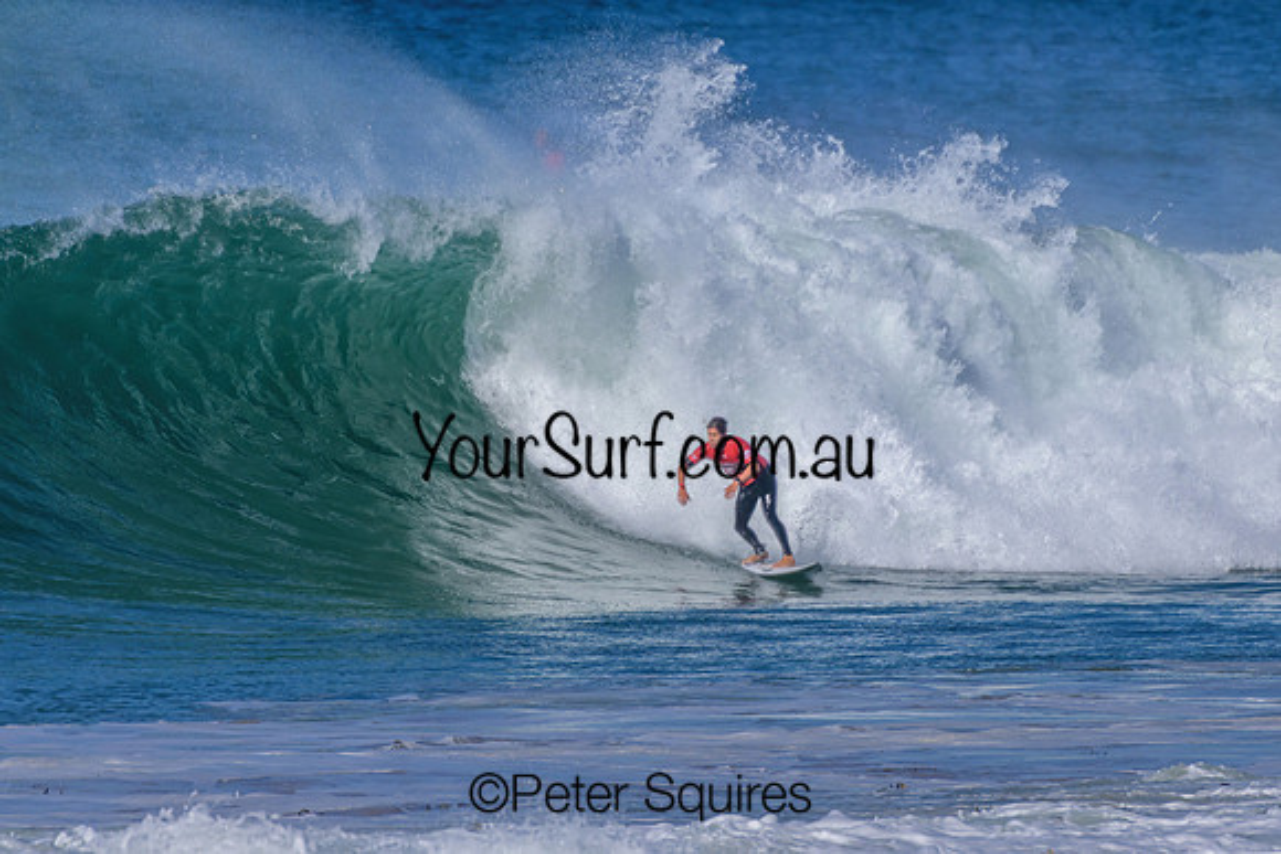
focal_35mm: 900
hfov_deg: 2.3
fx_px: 32031
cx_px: 640
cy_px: 427
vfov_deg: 1.5
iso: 720
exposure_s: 1/3200
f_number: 11
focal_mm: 900
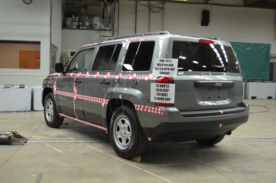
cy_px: 92
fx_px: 298
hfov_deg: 49.6
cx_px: 138
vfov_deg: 34.1
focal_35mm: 39
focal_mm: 26
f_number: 4.2
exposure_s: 1/60
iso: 450
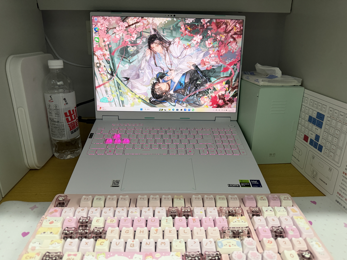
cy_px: 130
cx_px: 174
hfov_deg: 71.6
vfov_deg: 56.8
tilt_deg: -20.3
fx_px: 241
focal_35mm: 24
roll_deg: -0.8
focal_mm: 6.76
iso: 400
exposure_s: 1/60
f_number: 1.78
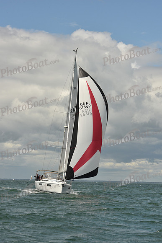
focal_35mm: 120
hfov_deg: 11.4
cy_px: 122
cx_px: 81
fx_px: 809
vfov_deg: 17.1
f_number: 13
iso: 320
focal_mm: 120
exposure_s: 1/800
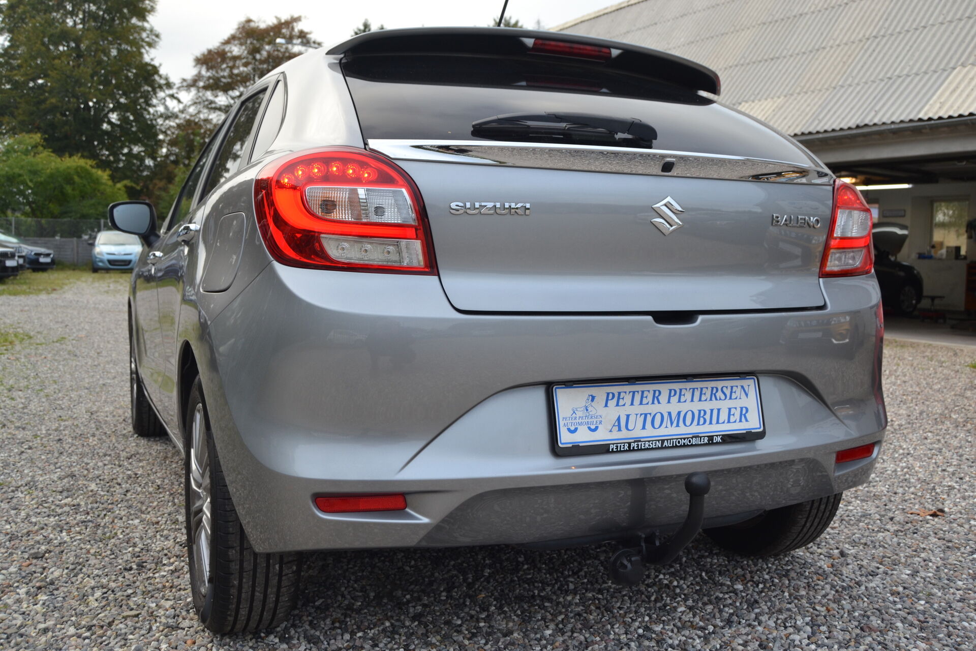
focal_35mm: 33
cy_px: 326
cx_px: 488
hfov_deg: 57.2
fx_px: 895
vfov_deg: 40.0
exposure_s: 1/125
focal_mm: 22
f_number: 5.6
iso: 200
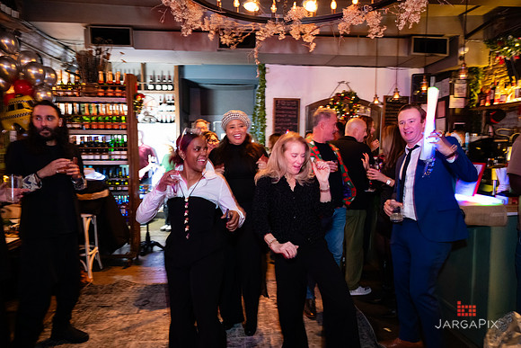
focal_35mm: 24
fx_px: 353
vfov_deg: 52.5
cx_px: 260
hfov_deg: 72.9
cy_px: 174
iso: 3200
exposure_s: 1/15
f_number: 2.8
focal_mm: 24
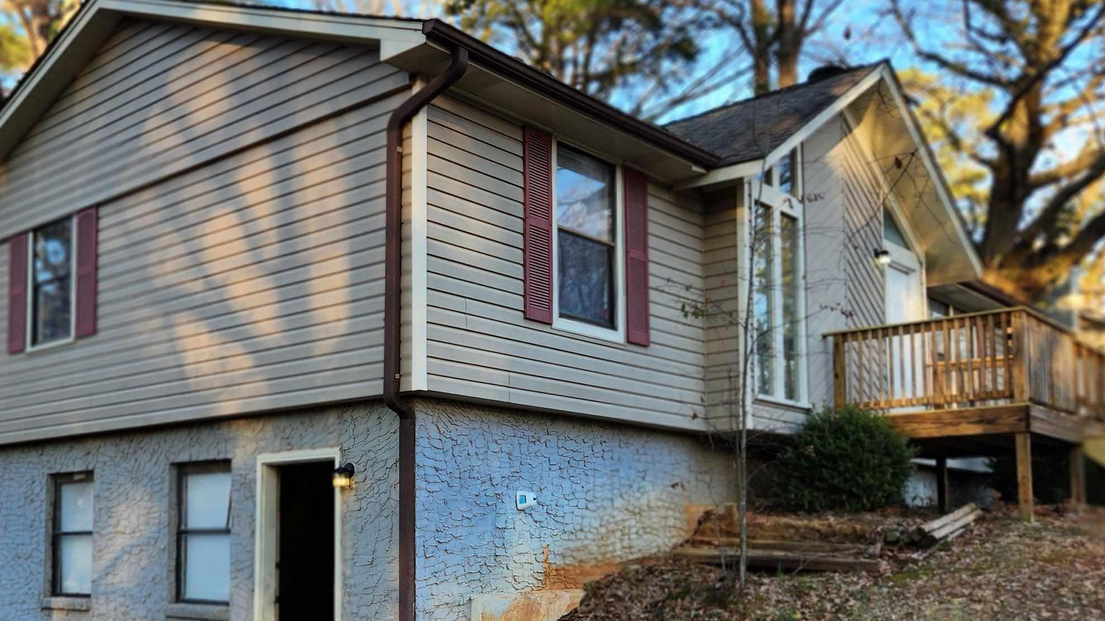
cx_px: 371
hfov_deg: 50.7
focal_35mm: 39
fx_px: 1143
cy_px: 441
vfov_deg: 30.1
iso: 20
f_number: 1.8
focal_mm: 5.4
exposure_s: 1/149
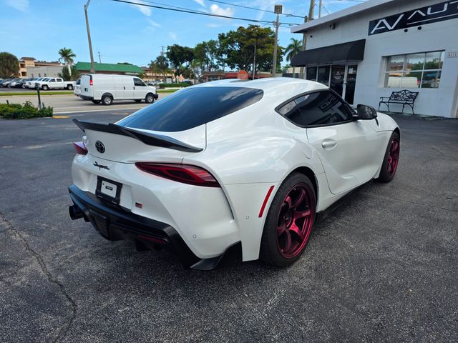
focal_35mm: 23
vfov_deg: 58.9
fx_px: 304
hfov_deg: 73.9
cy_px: 172
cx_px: 229
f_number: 1.7
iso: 80
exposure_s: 1/3363
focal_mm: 6.3
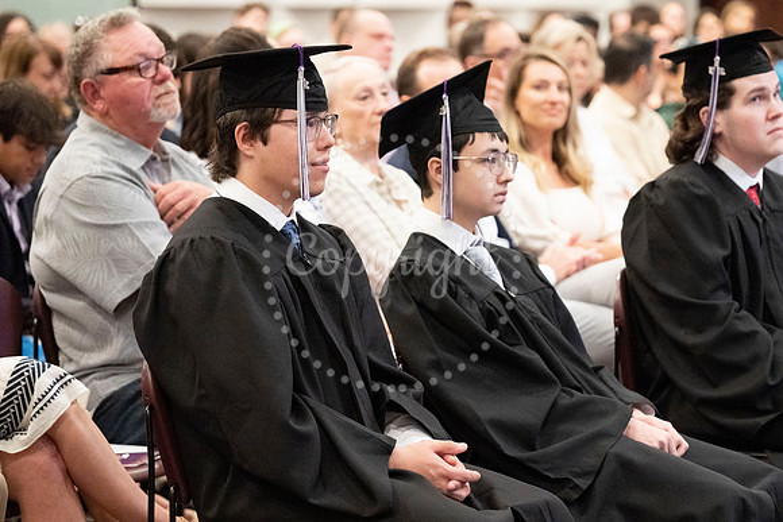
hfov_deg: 13.3
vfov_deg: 8.9
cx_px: 480
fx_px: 3347
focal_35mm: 154
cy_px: 265
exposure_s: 1/80
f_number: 4
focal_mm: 120
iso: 5000
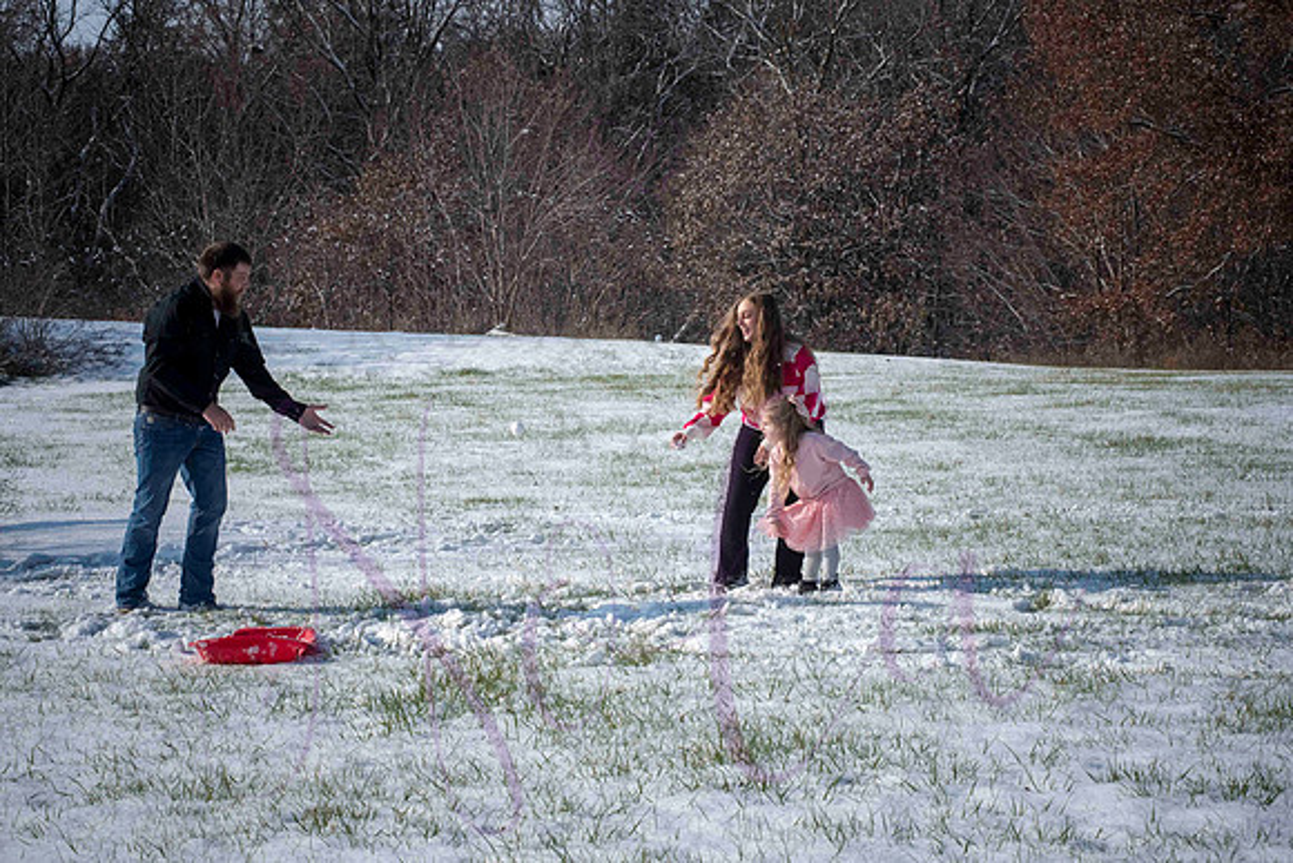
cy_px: 432
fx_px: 2874
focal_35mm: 80
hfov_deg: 25.4
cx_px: 646
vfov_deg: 17.1
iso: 640
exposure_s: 1/1000
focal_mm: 80
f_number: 14
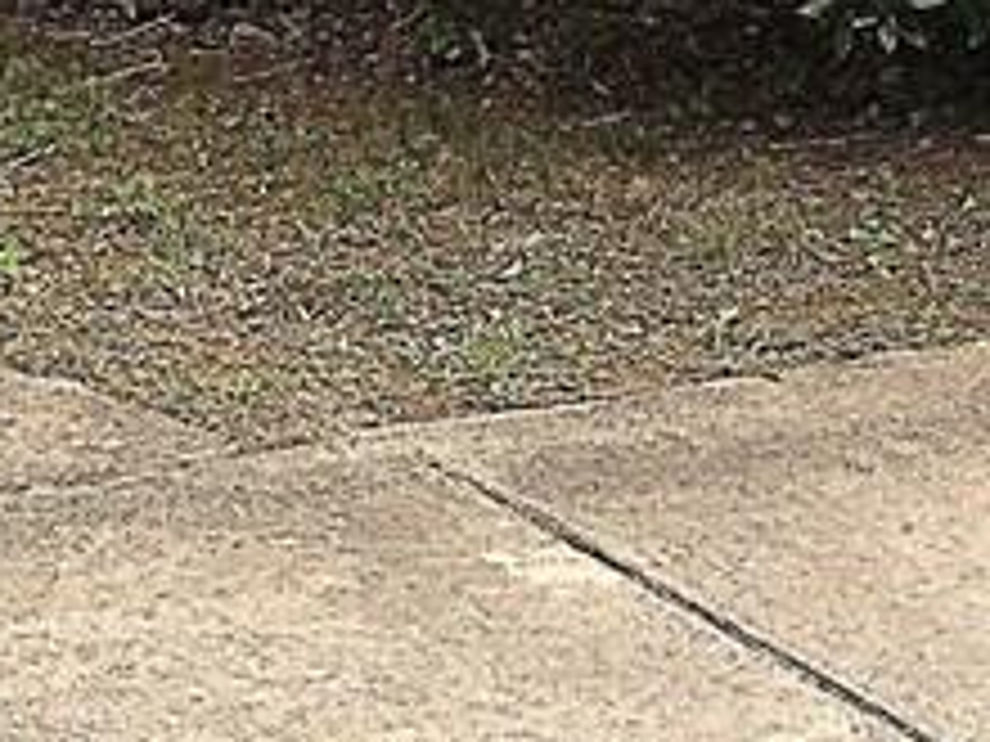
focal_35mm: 135
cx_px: -486
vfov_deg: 10.0
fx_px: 3861
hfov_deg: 13.7
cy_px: -881
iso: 32
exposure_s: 1/406
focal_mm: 4.15
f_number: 2.2
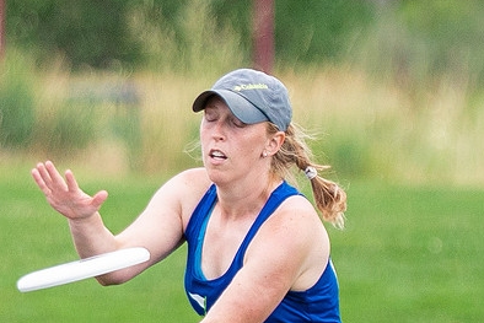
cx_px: 72
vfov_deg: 1.0
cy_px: 219
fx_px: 17860
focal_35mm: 1328
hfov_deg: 1.6
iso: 400
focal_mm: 200
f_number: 2.8
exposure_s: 1/1600
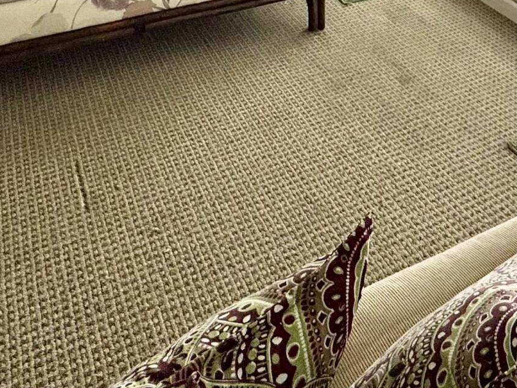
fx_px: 747
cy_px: -276
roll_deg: -0.6
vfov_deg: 21.4
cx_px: 478
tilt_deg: -2.5
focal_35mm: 50
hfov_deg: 35.6
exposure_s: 1/569
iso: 40
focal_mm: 2.22
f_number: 2.2
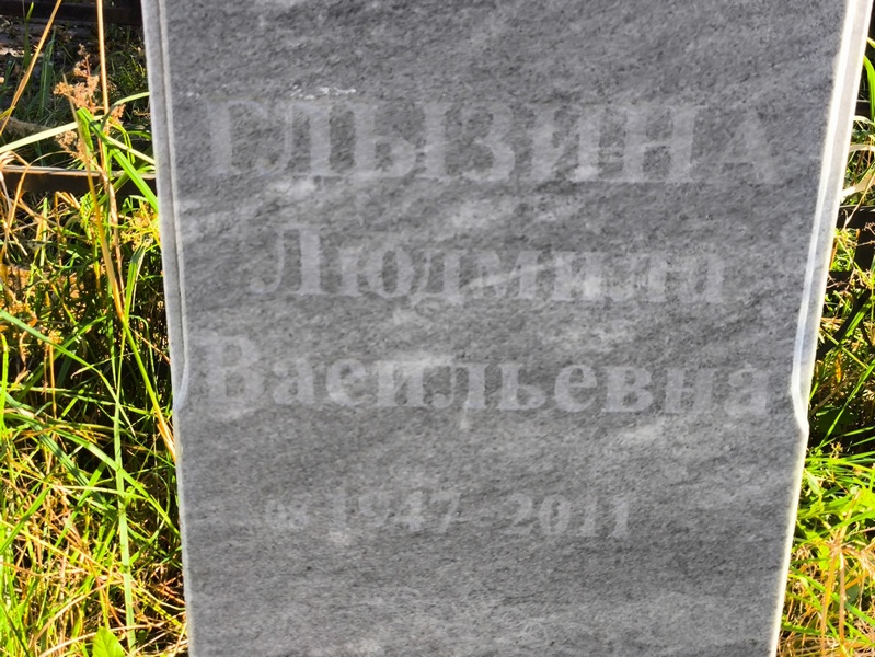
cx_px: 438
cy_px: 328
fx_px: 1264
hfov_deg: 38.2
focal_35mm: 50
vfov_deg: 29.1
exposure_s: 1/318
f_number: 1.7
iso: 50
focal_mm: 4.71
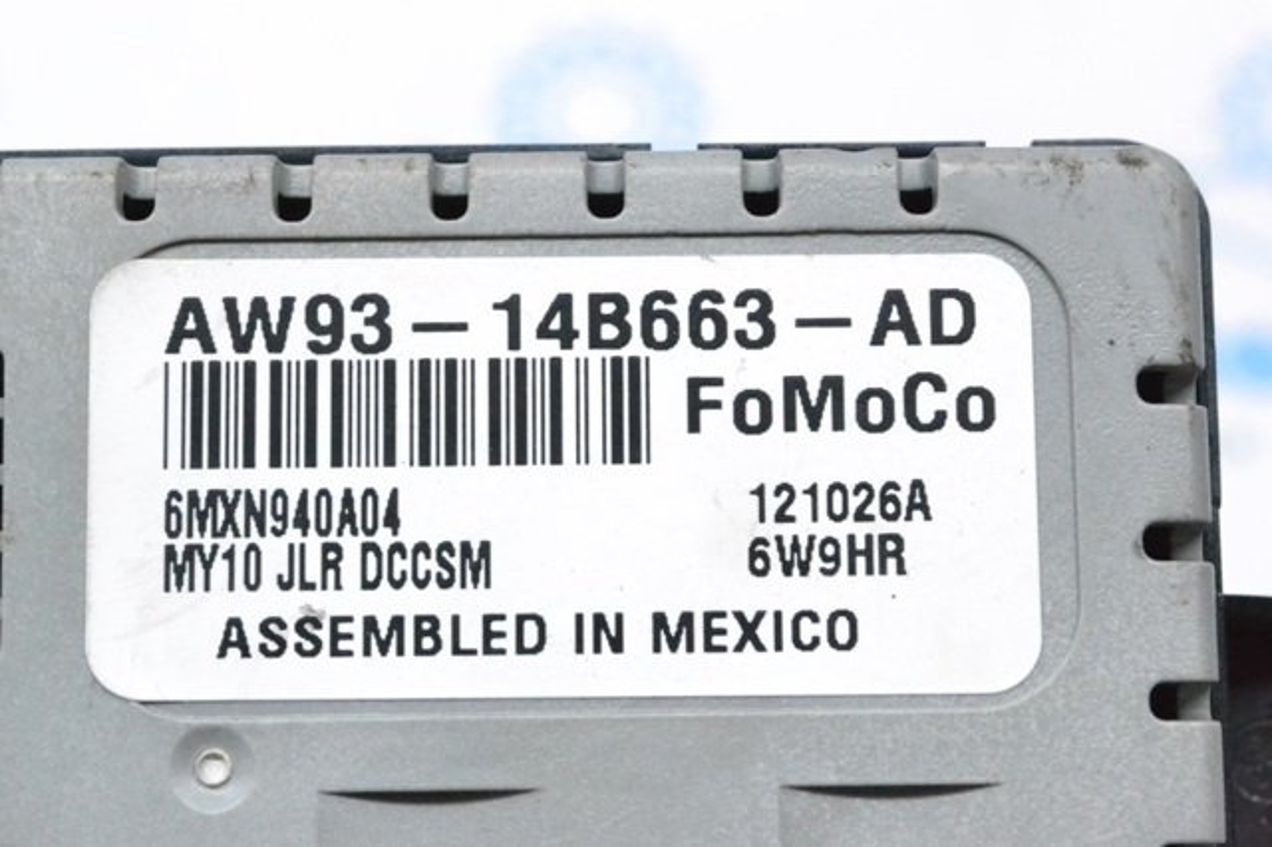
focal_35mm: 82
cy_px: 424
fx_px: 2913
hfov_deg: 24.6
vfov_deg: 16.5
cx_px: 636
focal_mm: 55
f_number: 11
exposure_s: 1/160
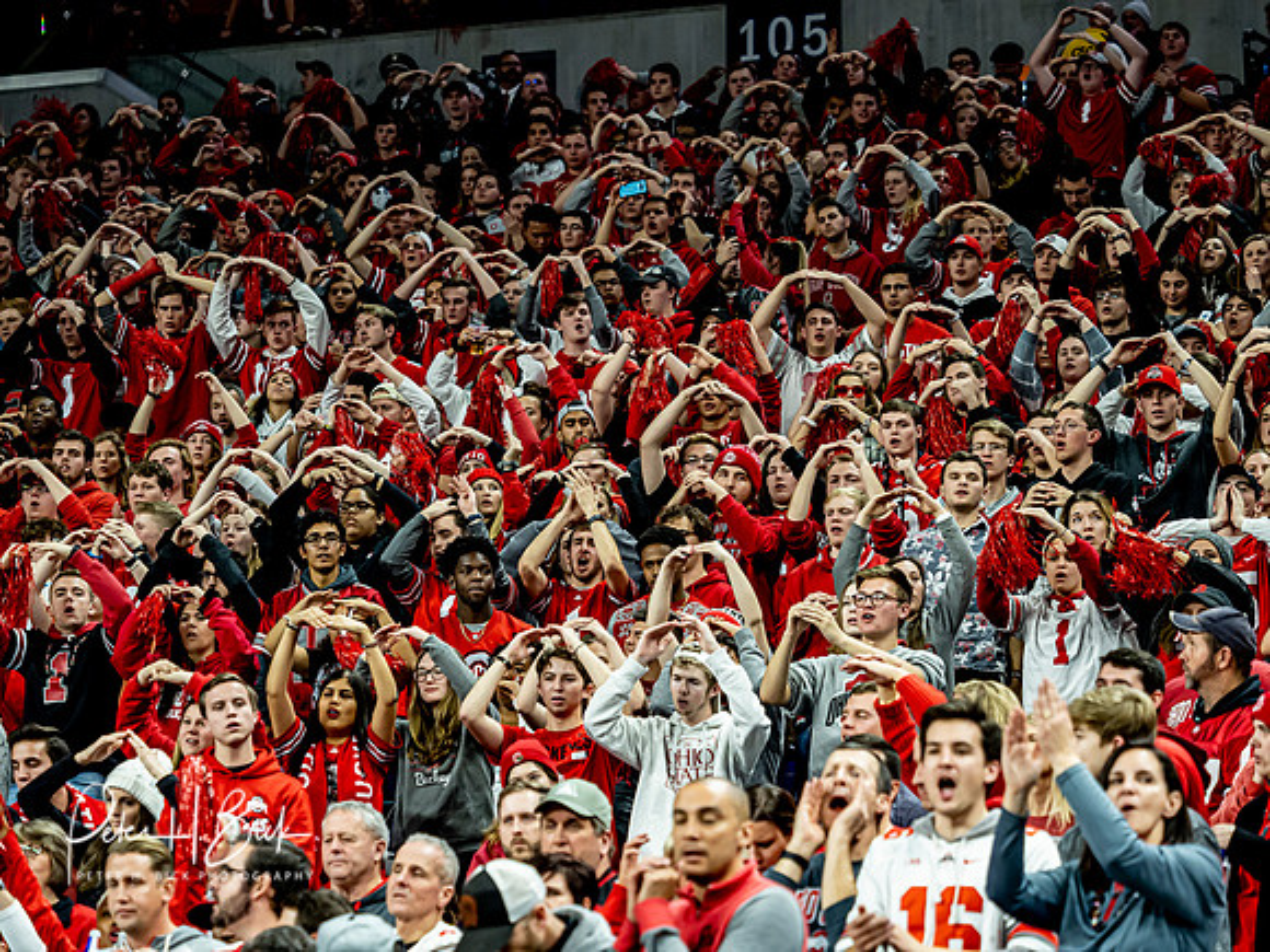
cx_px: 635
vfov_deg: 8.2
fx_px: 6604
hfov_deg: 11.0
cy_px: 476
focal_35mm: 180
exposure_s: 1/250
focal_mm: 90
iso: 1000
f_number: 2.8
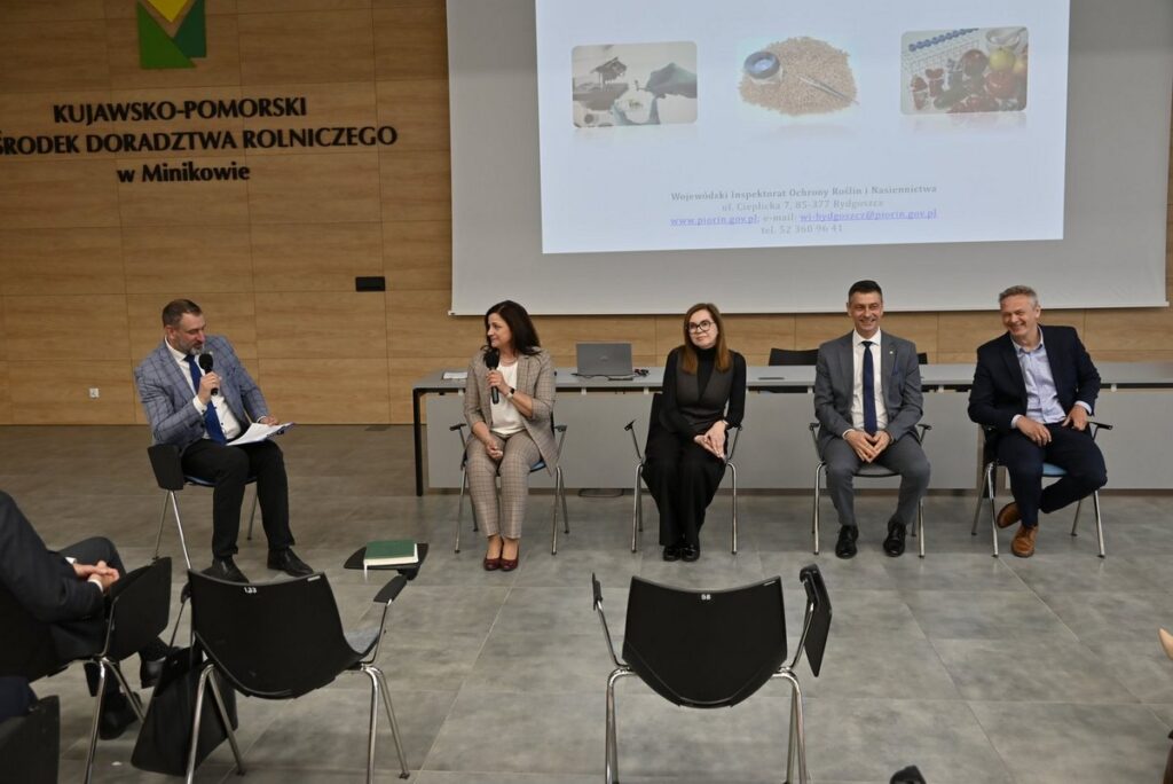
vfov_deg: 39.5
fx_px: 1092
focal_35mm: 34
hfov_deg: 56.5
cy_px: 392
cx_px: 586
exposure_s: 1/40
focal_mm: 33.5
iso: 450
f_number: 4.8
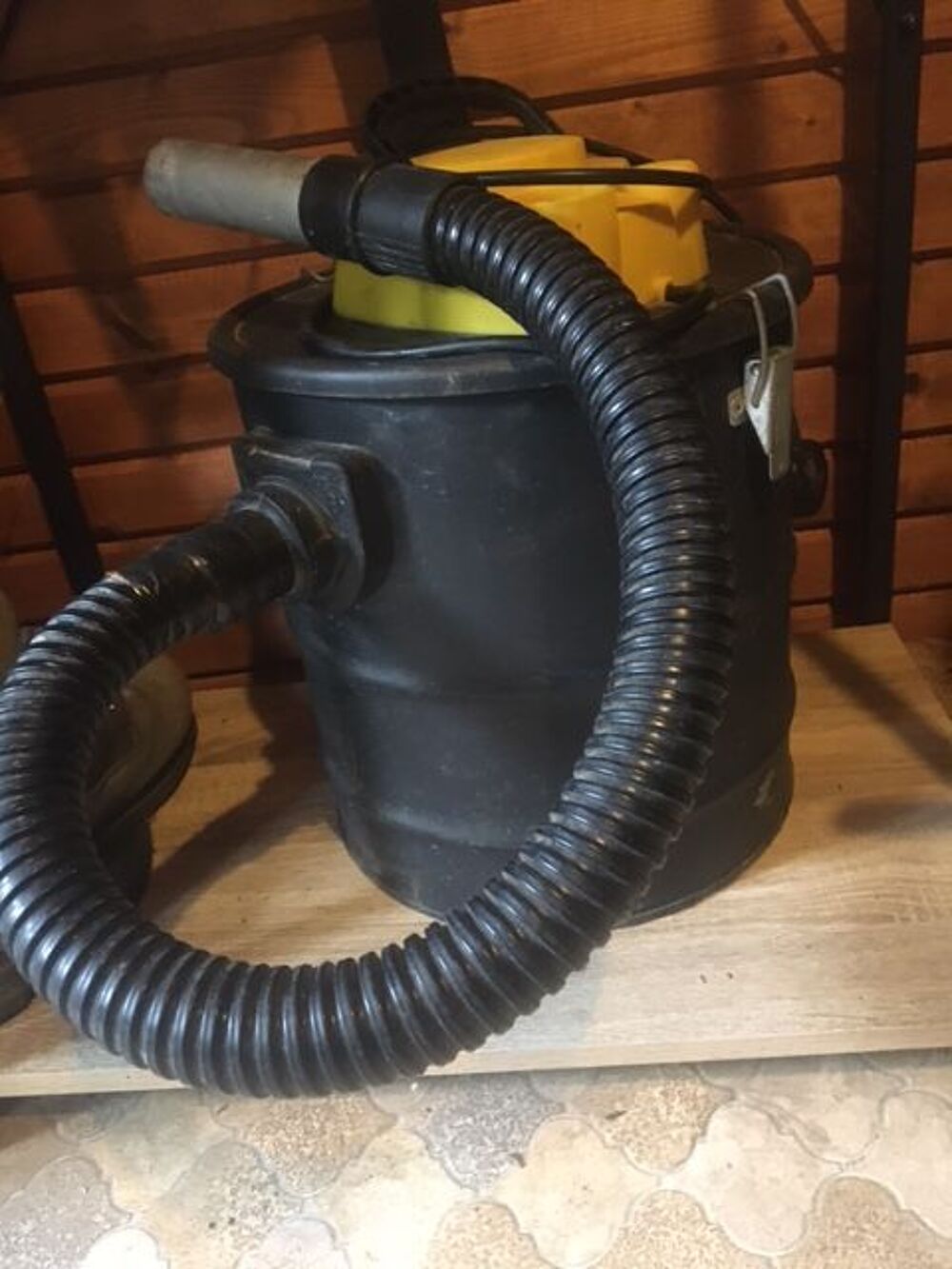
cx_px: 476
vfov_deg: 61.7
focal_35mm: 29
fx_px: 1063
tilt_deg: -26.6
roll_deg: +8.0
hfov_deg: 48.2
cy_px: 634
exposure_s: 1/17
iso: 320
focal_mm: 4.15
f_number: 2.2
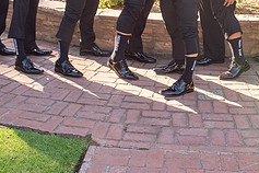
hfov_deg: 30.2
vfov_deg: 19.4
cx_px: 177
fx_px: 475
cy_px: -34
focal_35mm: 66
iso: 200
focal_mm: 27
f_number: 5.6
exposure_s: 1/250
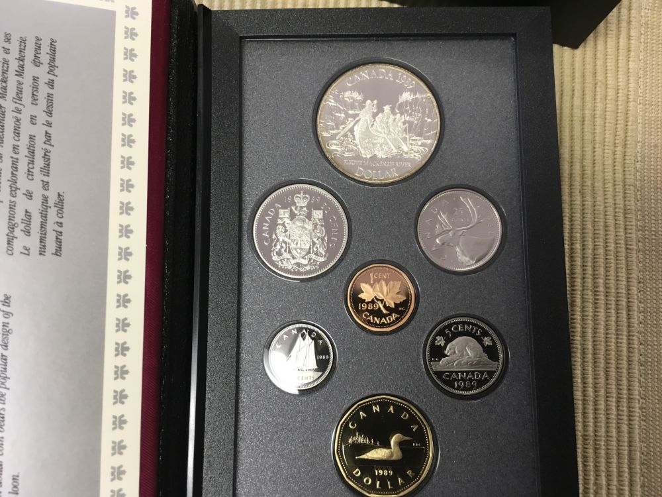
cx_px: 331
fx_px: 555
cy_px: 248
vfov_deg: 48.2
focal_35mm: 29
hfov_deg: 61.7
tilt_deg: -82.8
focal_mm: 4.15
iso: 100
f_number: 2.2
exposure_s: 1/30
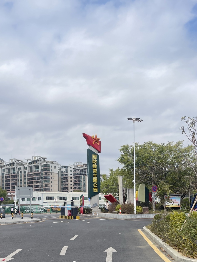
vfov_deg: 40.7
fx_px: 341
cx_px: 141
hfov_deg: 31.7
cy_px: 201
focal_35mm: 45
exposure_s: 1/4000
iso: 32
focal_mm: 4.2
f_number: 1.6
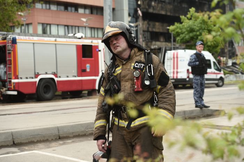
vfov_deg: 19.4
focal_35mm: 70
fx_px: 474
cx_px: 122
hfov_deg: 28.9
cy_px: 81
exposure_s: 1/250
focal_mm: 70
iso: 400
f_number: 4.5
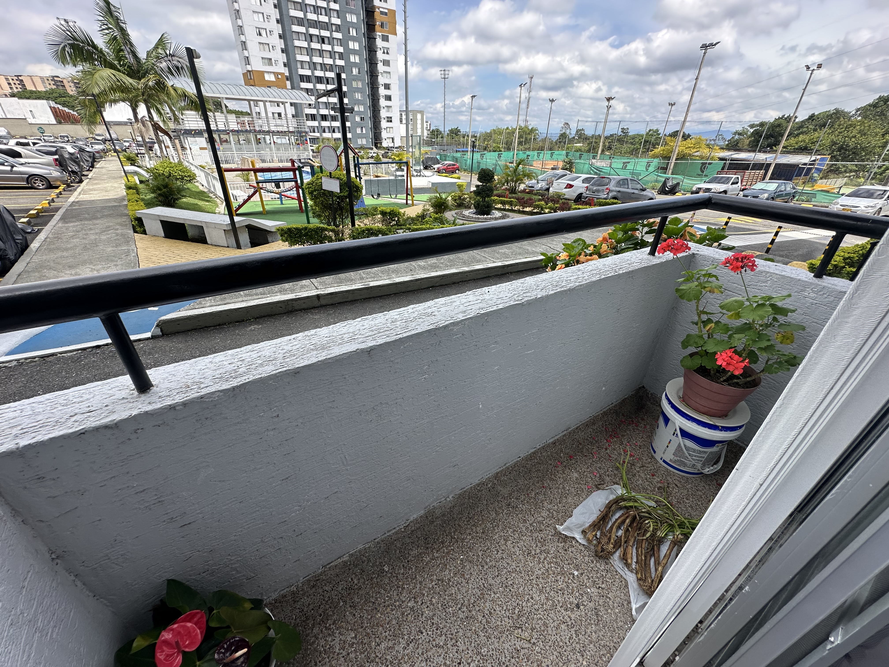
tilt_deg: -30.3
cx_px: 444
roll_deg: -1.5
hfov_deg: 102.1
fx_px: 360
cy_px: 334
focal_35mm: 14
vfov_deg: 85.7
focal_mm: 2.22
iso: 40
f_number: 2.2
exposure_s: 1/612
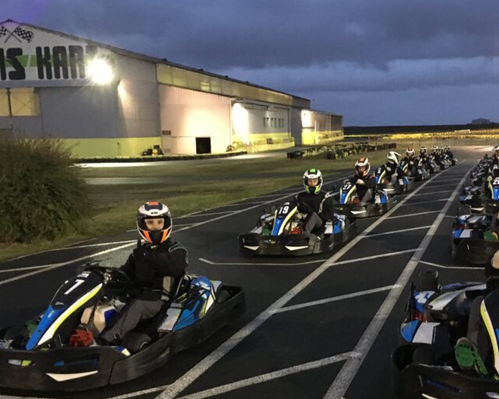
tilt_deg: -11.2
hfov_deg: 41.0
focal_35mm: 45
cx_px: 299
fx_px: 664
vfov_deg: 33.2
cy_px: 259
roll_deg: +0.5
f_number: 2.2
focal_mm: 4.15
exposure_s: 1/17
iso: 640
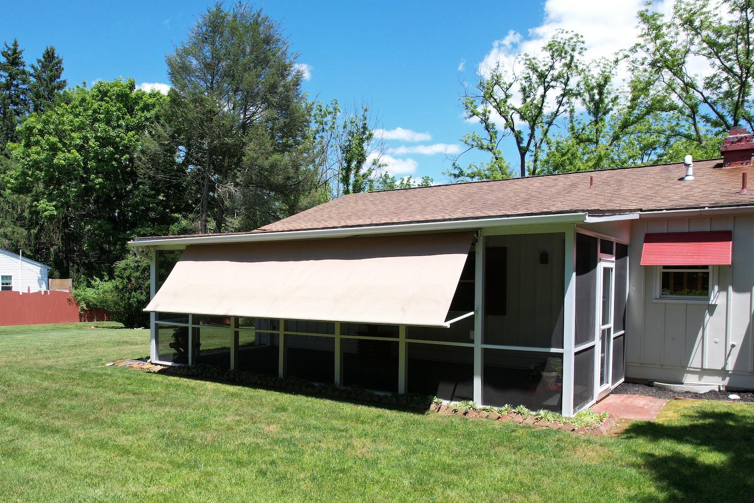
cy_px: 299
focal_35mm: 27
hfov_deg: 66.9
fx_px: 565
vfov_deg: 47.7
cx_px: 313
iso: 100
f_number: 2.8
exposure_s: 1/1000
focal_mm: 8.38
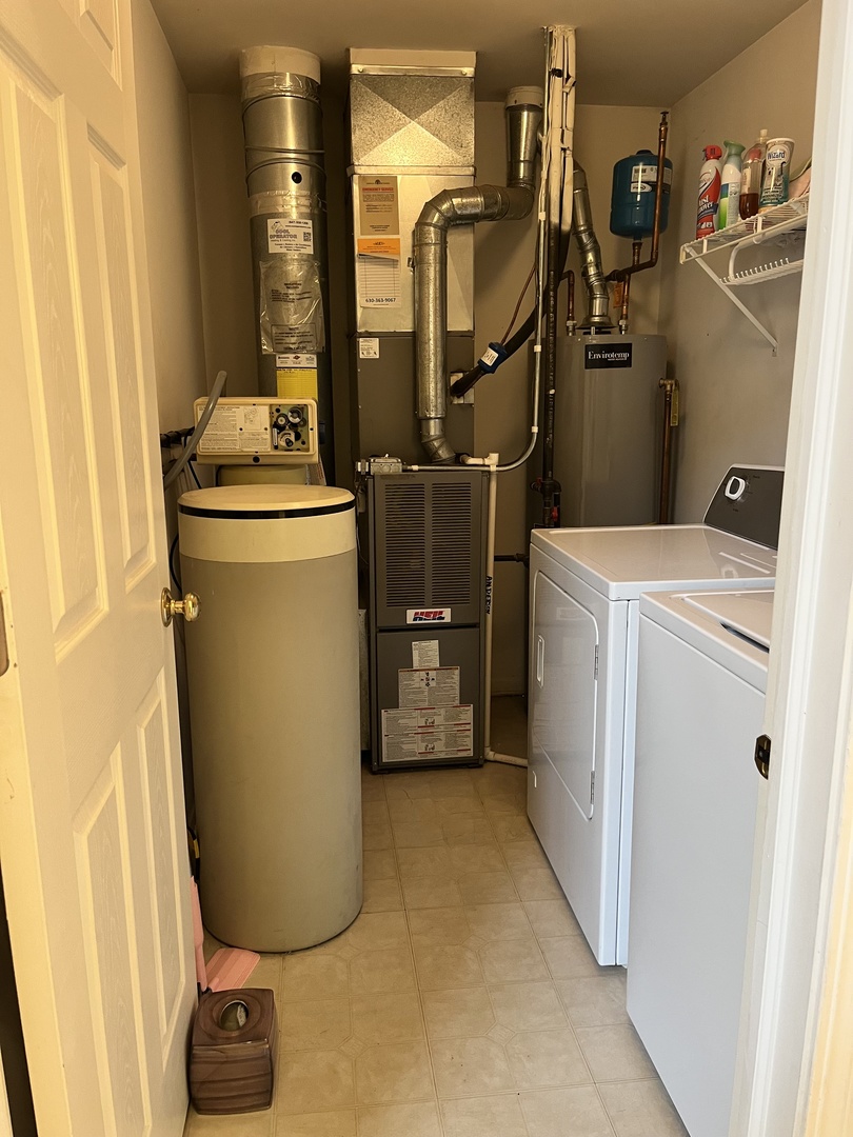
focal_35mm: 26
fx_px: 854
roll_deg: +0.8
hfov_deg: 53.1
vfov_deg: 67.3
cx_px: 426
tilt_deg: -12.7
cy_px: 568
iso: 200
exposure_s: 1/60
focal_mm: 5.1
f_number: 1.6
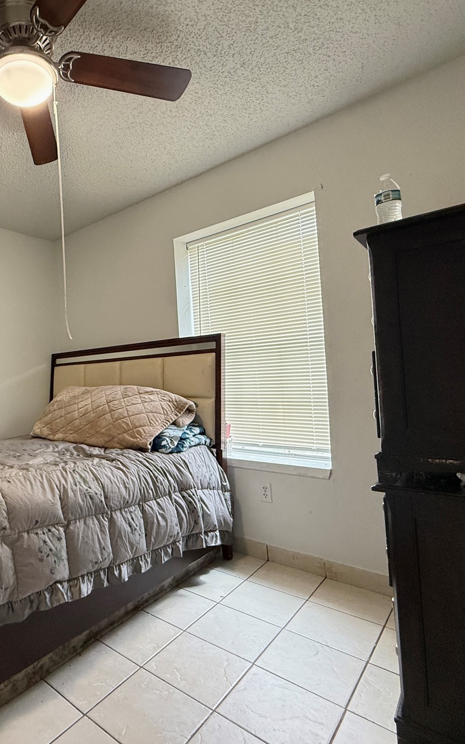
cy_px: 373
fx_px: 406
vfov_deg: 85.1
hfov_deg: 54.7
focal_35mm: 20
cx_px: 80
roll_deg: +2.6
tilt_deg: +1.9
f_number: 2.2
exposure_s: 1/120
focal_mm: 2.22
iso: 500
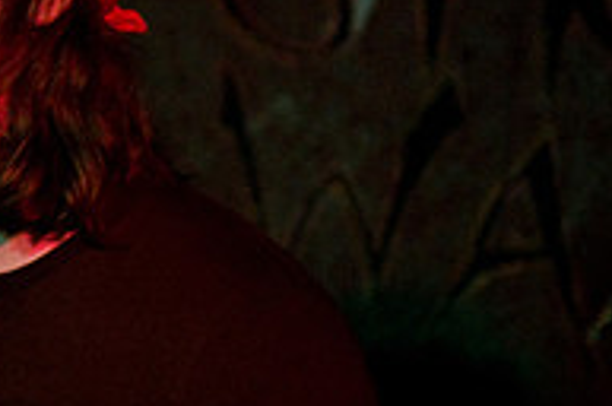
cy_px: -14
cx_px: -295
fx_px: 2291
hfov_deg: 14.3
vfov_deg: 10.0
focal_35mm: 135
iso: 1000
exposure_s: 1/100
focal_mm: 30
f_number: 2.2
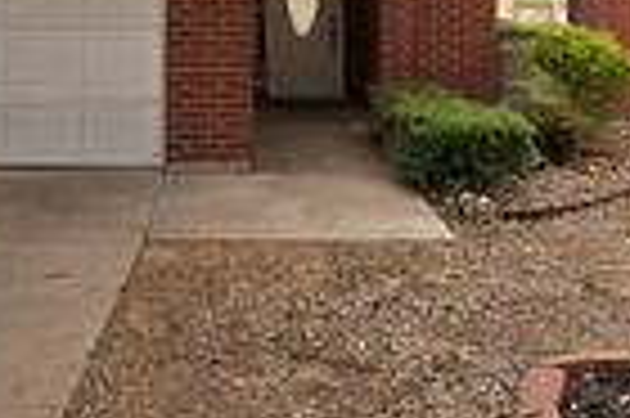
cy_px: 2
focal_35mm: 43
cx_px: 270
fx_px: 752
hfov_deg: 45.4
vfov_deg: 29.1
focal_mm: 12
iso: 1600
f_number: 4
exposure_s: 1/800
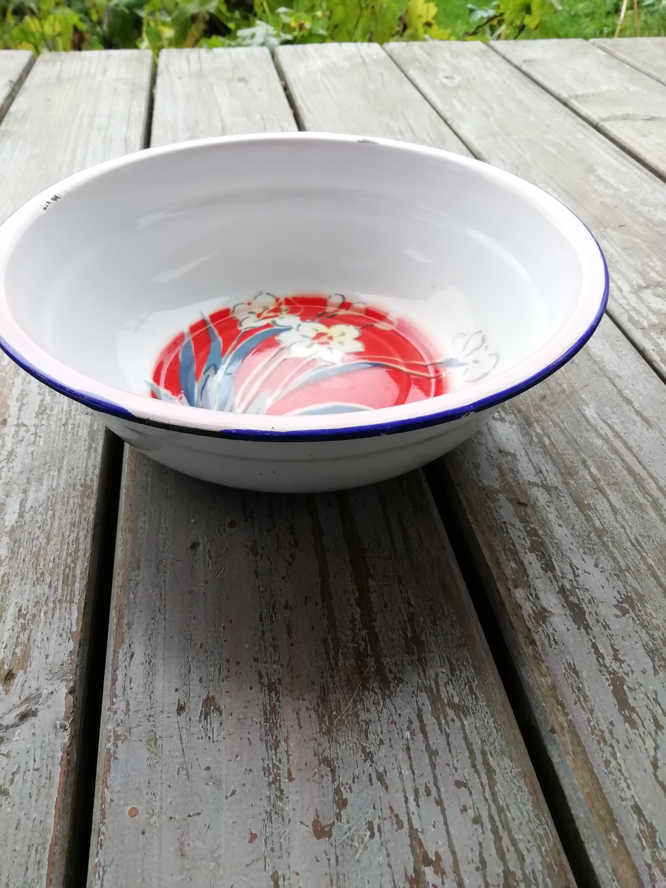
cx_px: 333
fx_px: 667
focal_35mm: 26
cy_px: 444
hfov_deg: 53.1
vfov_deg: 67.3
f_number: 2.2
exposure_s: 1/100
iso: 80
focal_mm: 3.21
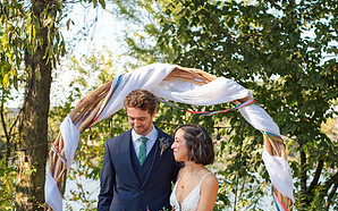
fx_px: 709
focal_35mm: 77
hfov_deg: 26.8
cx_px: 169
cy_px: 174
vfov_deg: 16.8
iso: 320
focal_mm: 50
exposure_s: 1/1250
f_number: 3.5
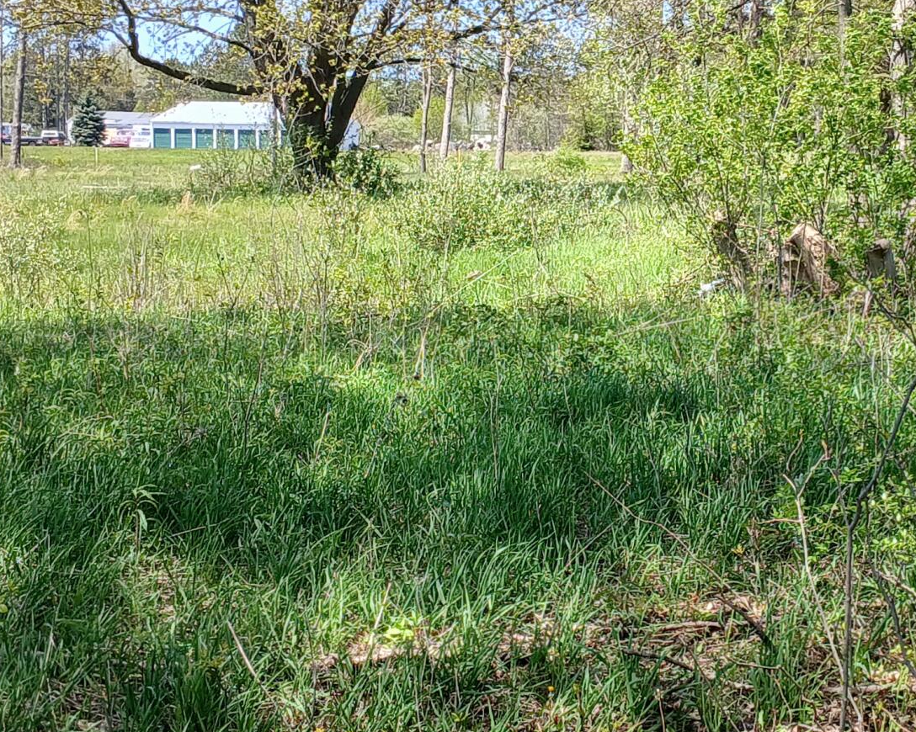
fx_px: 1897
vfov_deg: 21.8
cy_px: 299
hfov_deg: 26.8
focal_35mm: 70
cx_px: 676
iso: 20
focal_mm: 3.98
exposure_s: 1/243
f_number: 1.8
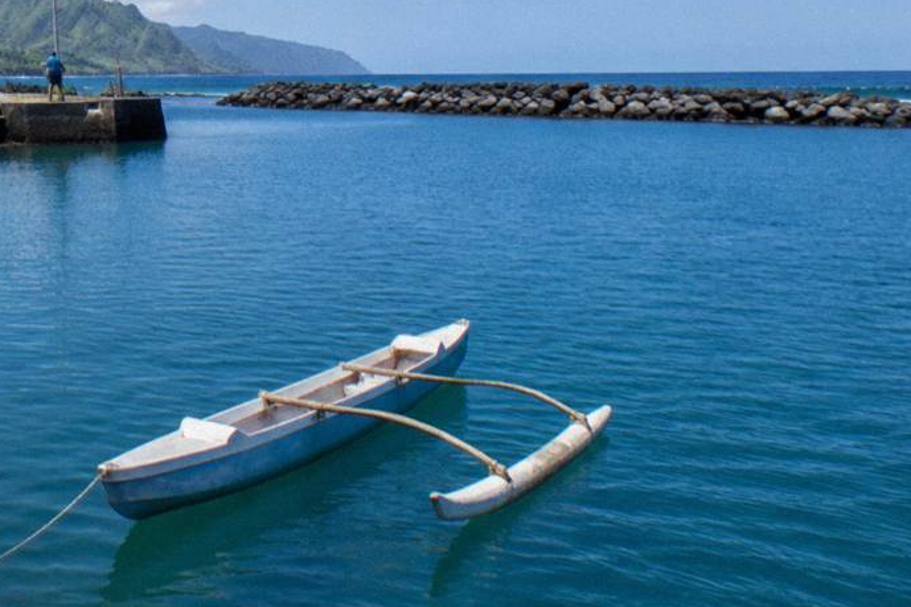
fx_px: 1644
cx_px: 342
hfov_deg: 30.8
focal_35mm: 65
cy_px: 296
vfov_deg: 20.9
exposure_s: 1/2000
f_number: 4
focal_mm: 35
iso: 500
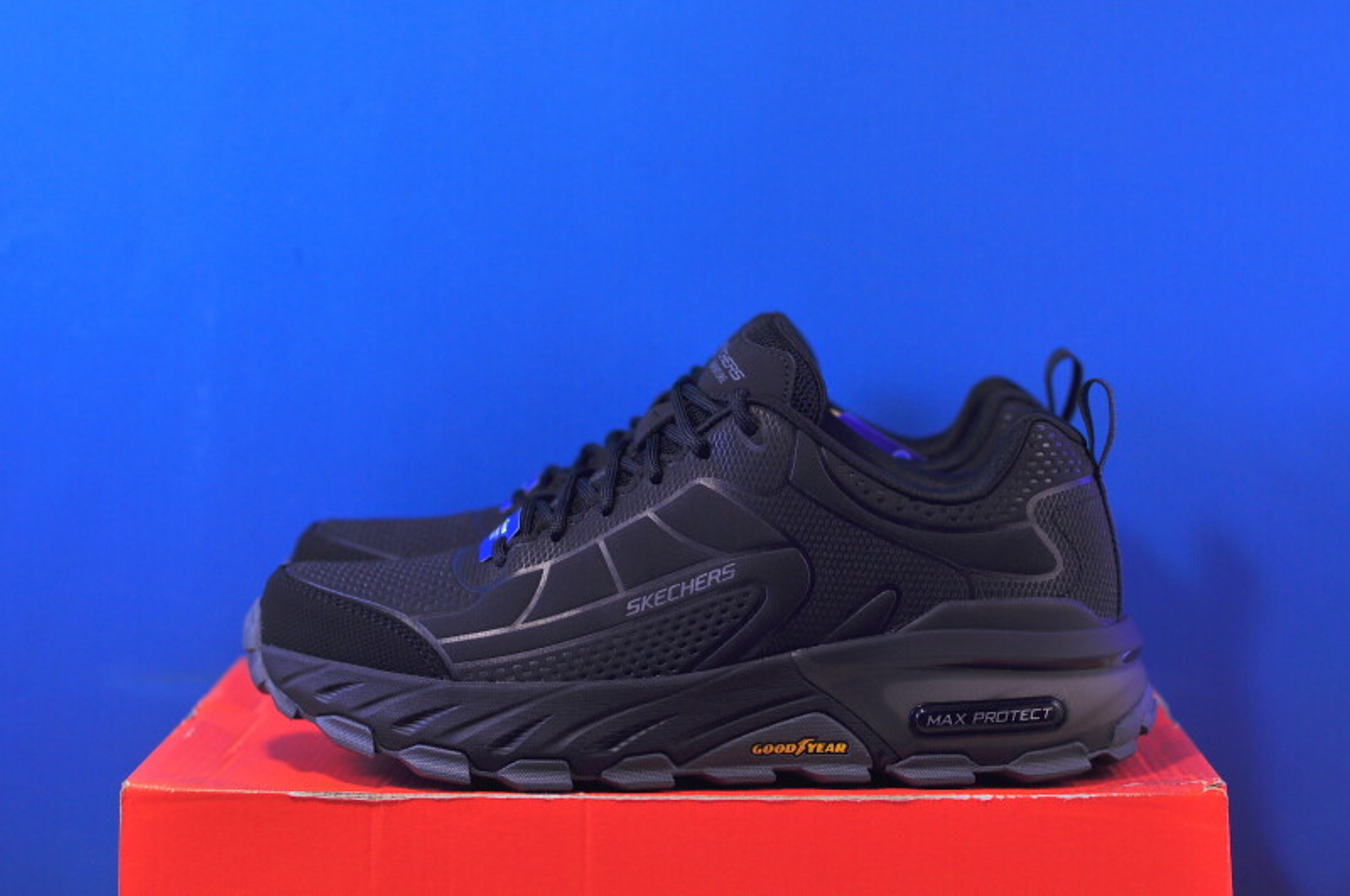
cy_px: 448
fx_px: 2808
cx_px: 675
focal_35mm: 75
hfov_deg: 27.0
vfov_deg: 18.1
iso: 250
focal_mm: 50
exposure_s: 1/320
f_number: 3.2
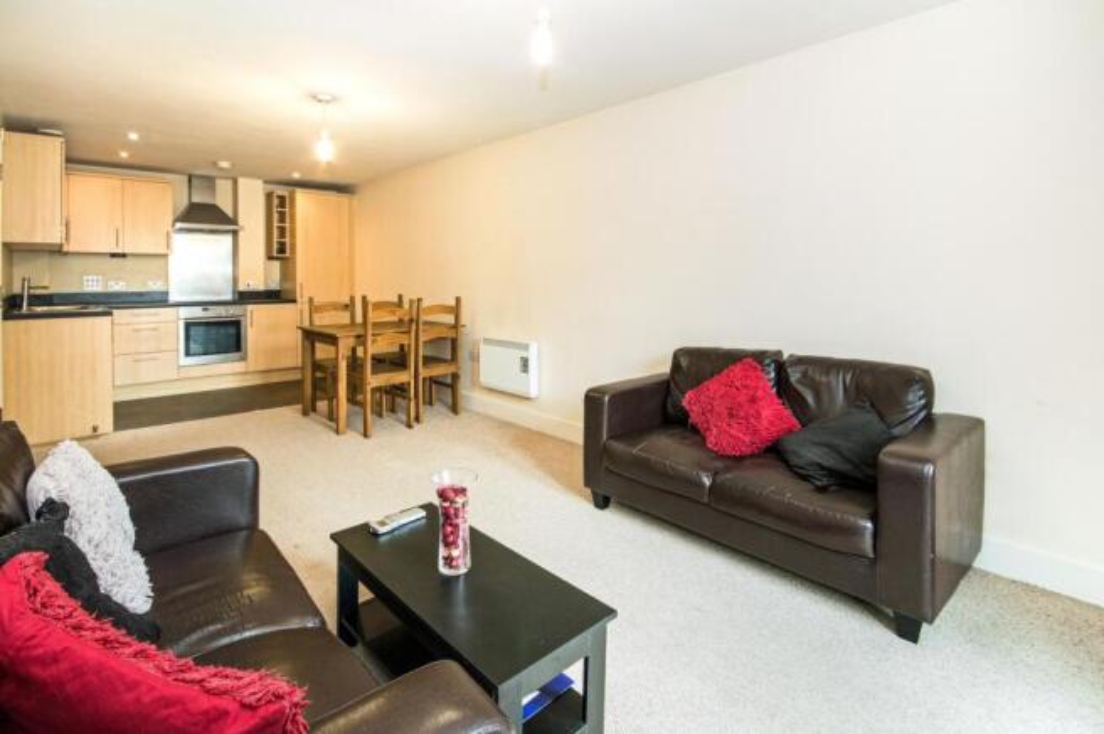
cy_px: 367
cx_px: 552
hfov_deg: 100.4
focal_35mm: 15
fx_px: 460
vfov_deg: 77.2
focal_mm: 10
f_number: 8
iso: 200
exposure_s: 1/8
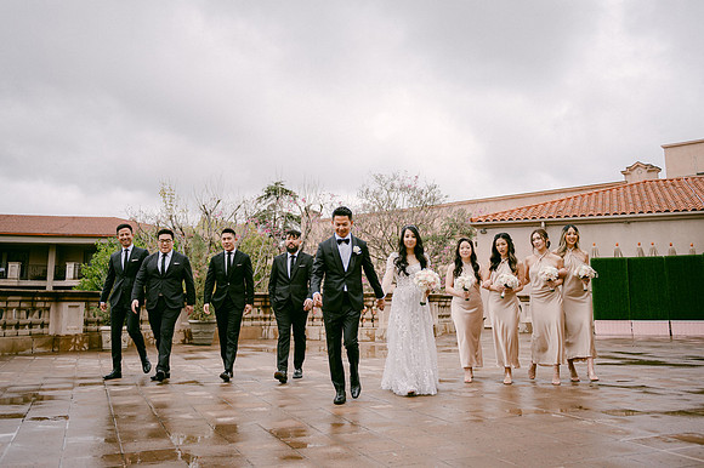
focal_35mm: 32
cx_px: 354
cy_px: 203
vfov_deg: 41.3
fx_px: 620
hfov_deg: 59.2
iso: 100
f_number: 2.8
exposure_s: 1/1250
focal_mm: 28
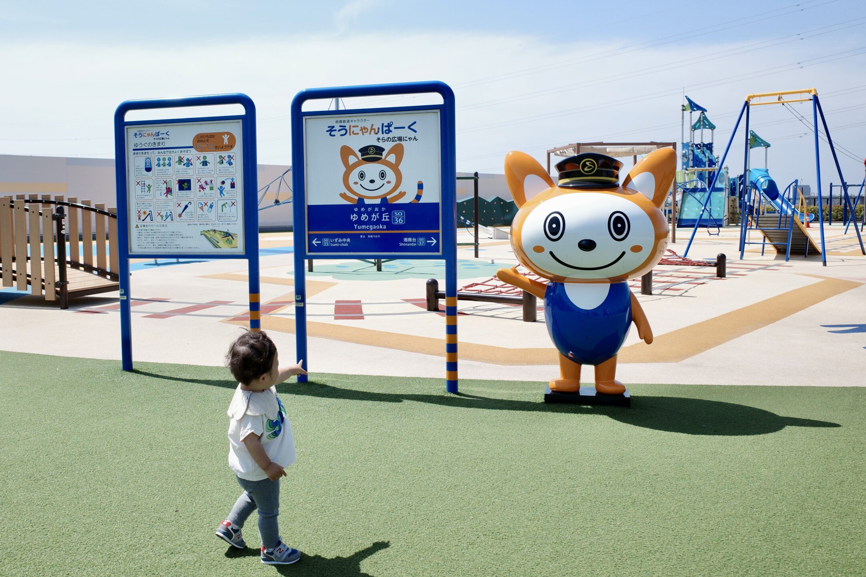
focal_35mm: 33
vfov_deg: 39.9
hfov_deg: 56.9
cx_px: 358
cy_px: 261
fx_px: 794
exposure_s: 1/1000
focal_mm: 18.3
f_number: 4
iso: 200
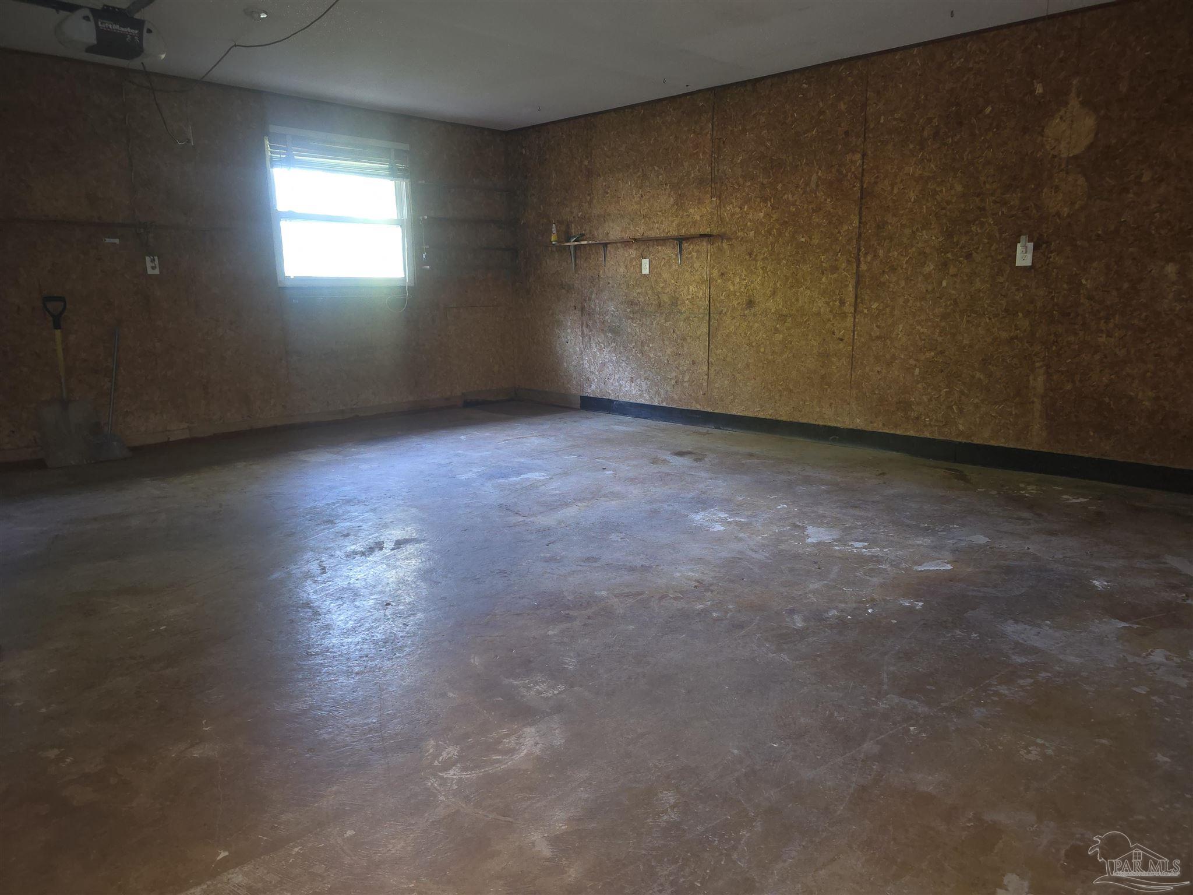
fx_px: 793
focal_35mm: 23
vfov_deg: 58.9
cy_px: 448
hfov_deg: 73.9
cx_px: 596
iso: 250
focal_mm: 6.3
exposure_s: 1/12
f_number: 1.7
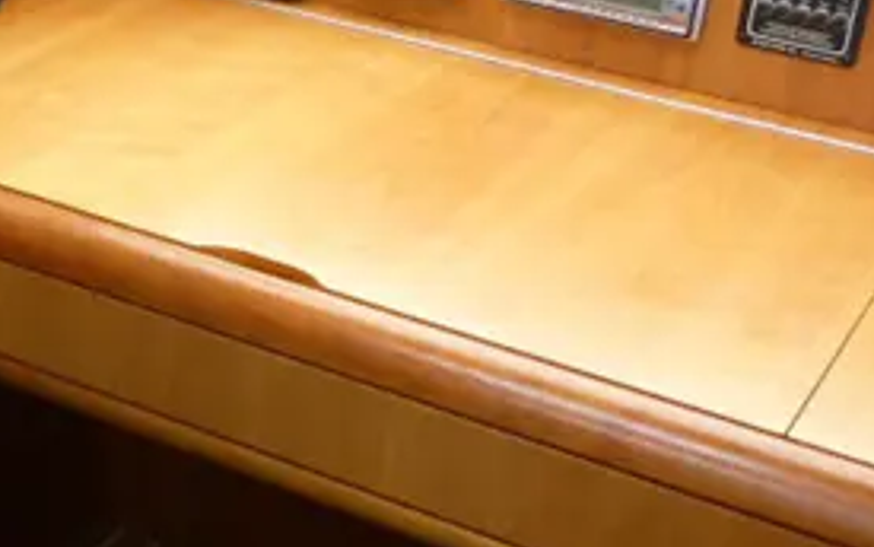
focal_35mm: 74
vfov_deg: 17.6
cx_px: 149
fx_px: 1763
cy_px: 229
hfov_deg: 27.2
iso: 200
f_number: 3.3
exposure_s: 1/60
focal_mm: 4.3
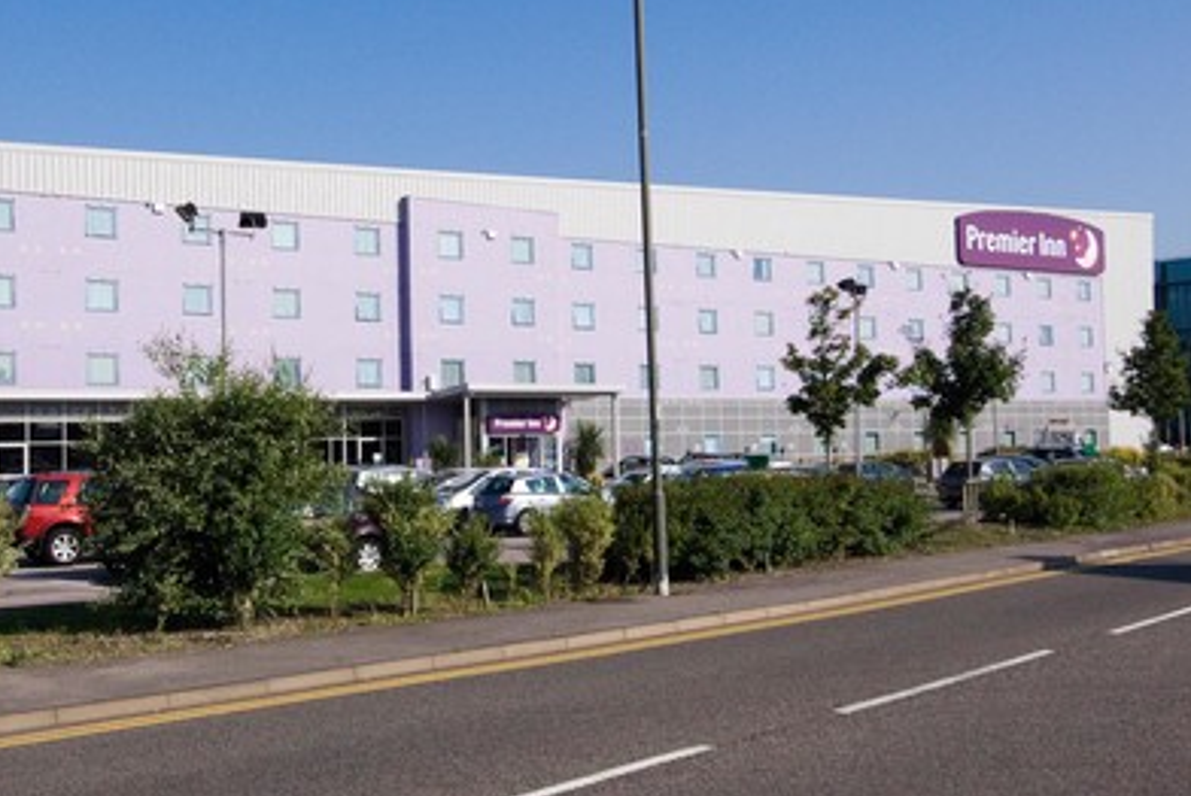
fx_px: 1424
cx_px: 498
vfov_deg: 31.2
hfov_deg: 45.2
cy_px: 389
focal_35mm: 43
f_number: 8
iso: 400
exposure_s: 1/2000
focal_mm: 22
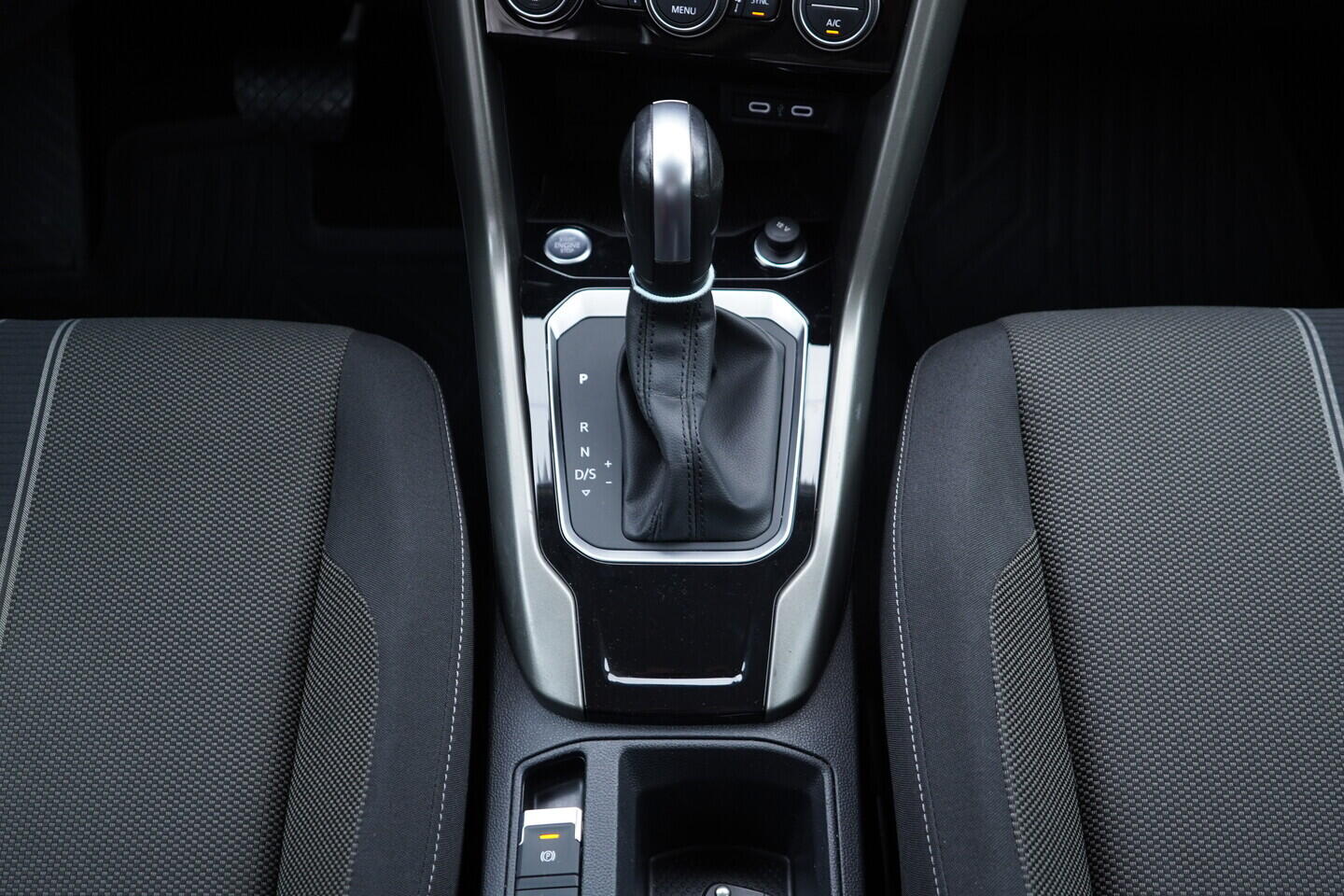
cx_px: 672
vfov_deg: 36.9
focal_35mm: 36
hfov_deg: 53.1
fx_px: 1344
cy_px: 448
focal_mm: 24
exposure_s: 1/40
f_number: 2.8
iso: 320
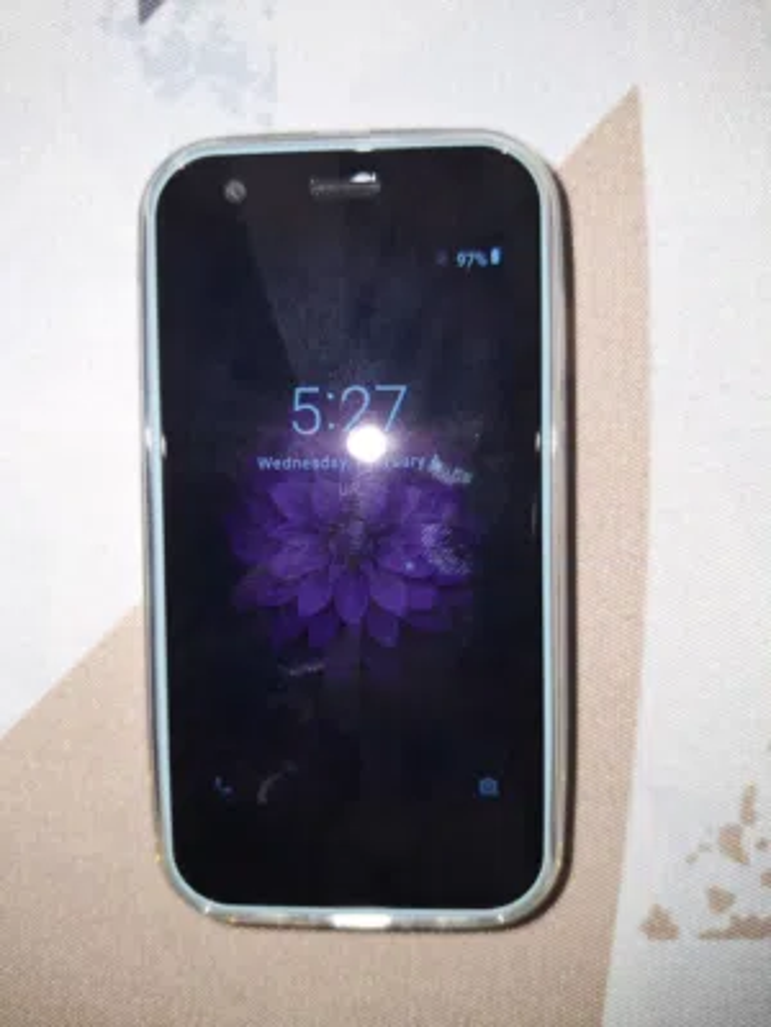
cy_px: 514
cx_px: 386
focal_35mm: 23
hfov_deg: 58.9
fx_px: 683
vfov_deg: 73.9
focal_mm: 5.54
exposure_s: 1/299
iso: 40
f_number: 1.8
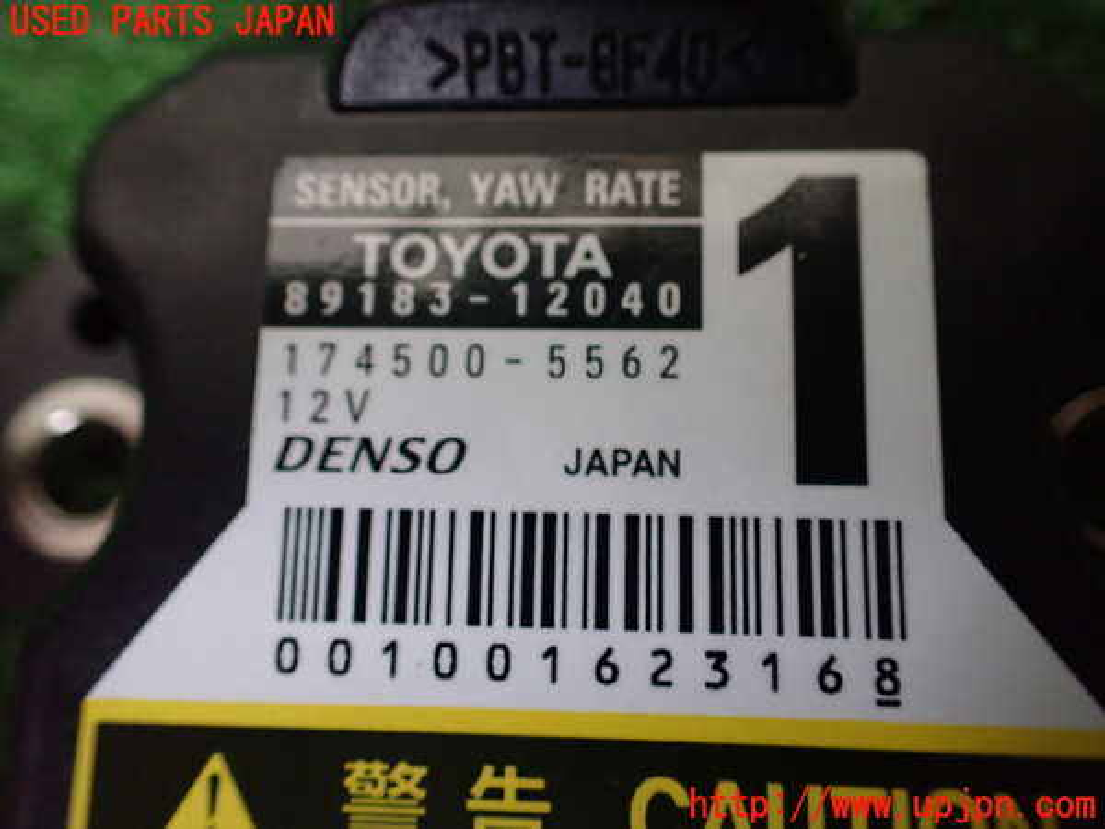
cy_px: 414
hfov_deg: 60.0
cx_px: 552
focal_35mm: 30
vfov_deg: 46.8
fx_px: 958
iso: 800
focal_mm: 5.4
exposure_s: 1/30
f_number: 2.3
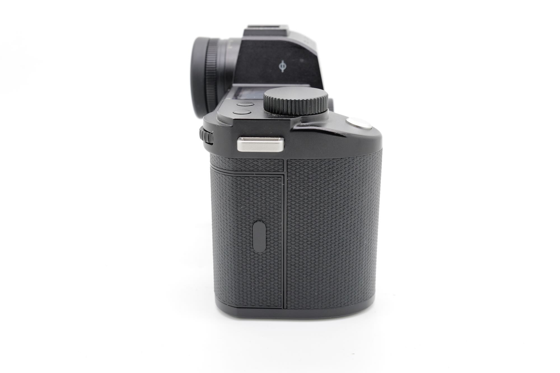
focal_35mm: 43
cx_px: 280
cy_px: 186
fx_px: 669
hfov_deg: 45.4
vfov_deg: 31.2
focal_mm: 43
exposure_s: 1/60
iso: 800
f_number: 9
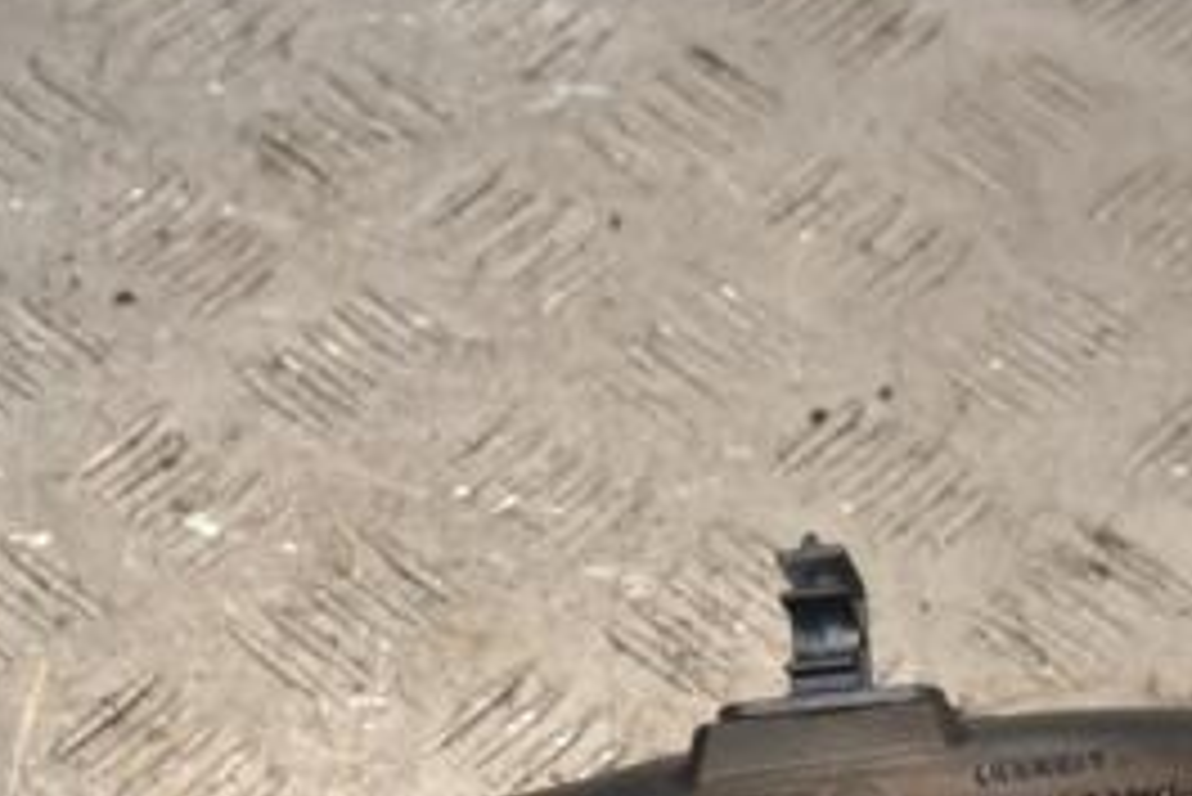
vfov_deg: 10.6
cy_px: 765
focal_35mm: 129
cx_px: 819
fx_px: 4273
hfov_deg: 15.8
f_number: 5.6
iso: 800
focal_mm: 38
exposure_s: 1/200
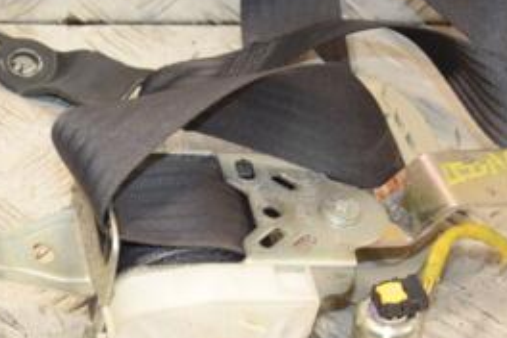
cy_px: 169
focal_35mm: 143
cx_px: 246
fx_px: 2014
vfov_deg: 9.6
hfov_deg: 14.3
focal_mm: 42
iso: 1600
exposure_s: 1/200
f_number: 7.1
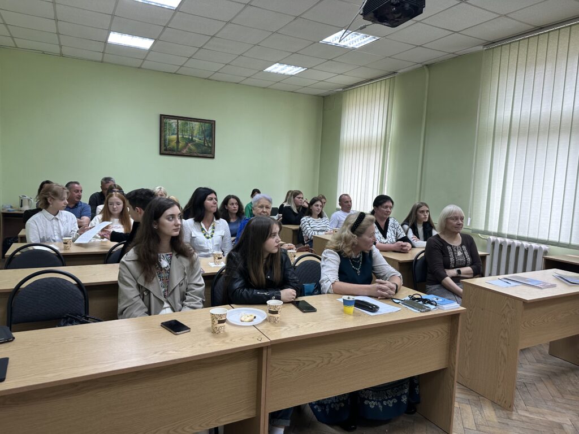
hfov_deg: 71.6
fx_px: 401
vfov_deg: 56.8
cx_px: 290
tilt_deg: -5.0
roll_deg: -2.5
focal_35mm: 24
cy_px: 217
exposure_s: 1/50
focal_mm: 6.86
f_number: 1.78
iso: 125
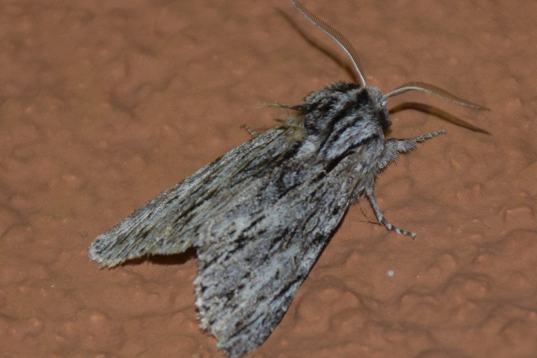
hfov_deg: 9.8
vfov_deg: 6.5
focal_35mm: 210
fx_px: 3132
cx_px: 268
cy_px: 179
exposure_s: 1/60
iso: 320
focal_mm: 140
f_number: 5.6
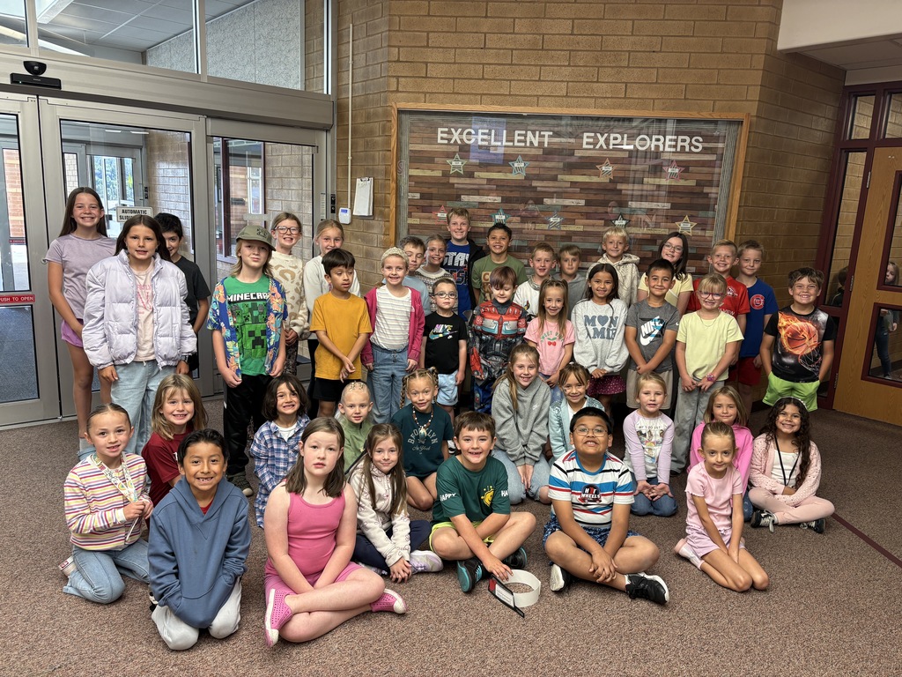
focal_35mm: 26
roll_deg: -1.9
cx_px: 451
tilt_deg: -13.4
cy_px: 338
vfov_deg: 53.1
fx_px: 677
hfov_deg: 67.3
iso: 80
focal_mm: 5.96
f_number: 1.6
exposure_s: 1/60
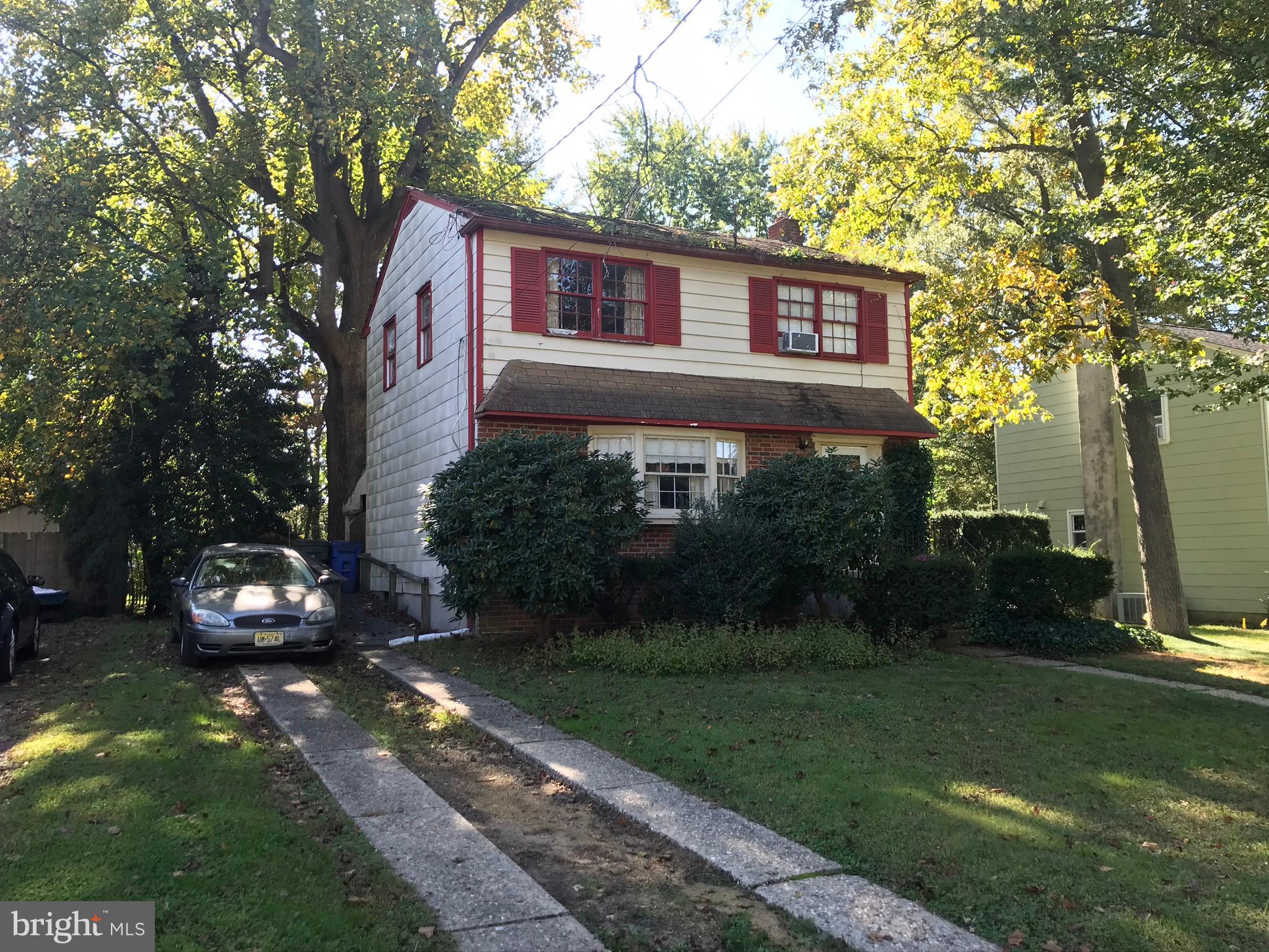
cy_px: 476
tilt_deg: +4.5
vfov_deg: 49.7
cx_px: 634
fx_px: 1026
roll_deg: +0.9
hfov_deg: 63.4
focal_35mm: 28
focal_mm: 3.99
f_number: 1.8
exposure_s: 1/194
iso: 20
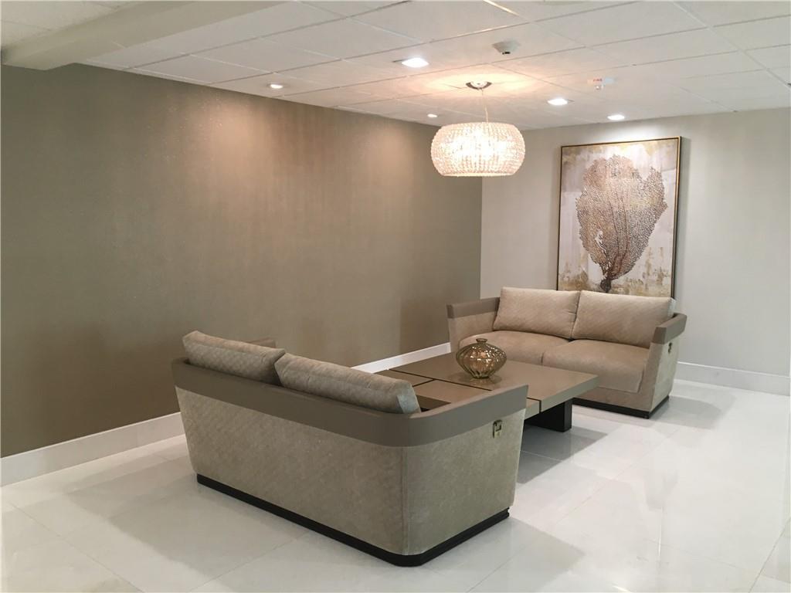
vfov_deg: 48.2
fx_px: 663
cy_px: 296
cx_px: 396
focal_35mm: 29
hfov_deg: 61.7
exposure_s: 1/30
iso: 64
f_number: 2.2
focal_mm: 4.15
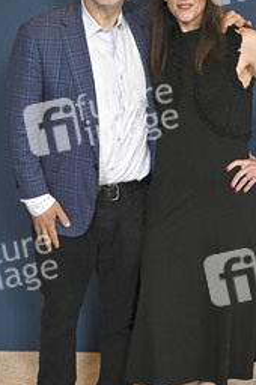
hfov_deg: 18.9
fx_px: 770
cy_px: 196
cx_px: 145
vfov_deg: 28.1
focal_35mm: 72
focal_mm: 46
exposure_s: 1/320
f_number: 5.6
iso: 2000
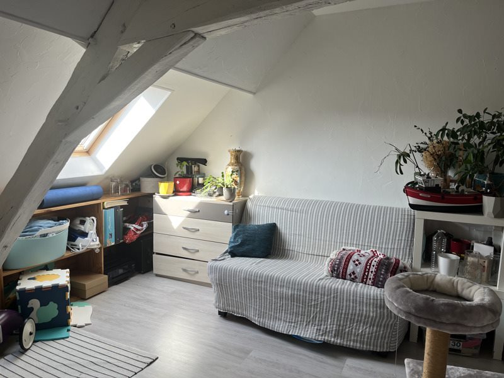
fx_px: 379
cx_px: 252
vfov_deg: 53.1
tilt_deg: -6.4
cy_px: 189
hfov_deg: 67.3
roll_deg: -1.0
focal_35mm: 26
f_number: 1.6
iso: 32
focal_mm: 5.1
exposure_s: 1/130
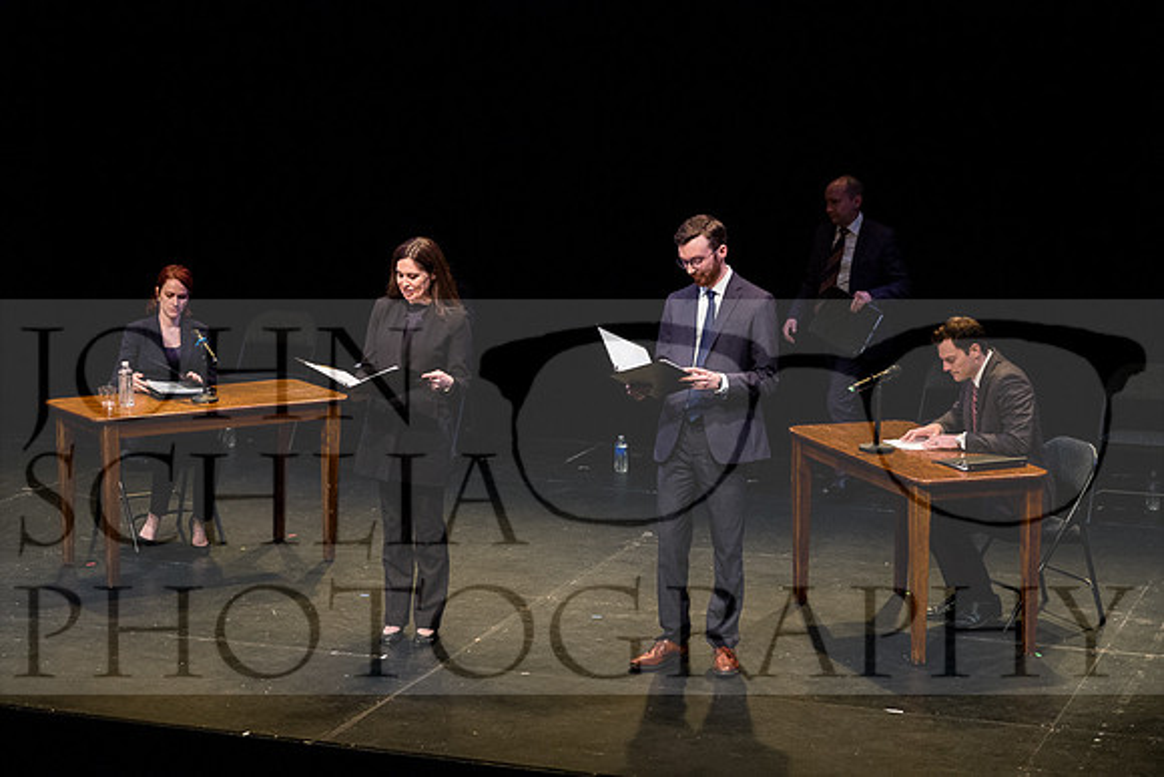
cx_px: 582
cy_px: 388
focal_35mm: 83
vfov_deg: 16.5
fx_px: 2684
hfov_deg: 24.5
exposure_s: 1/160
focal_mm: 55
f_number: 7.1
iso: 3200
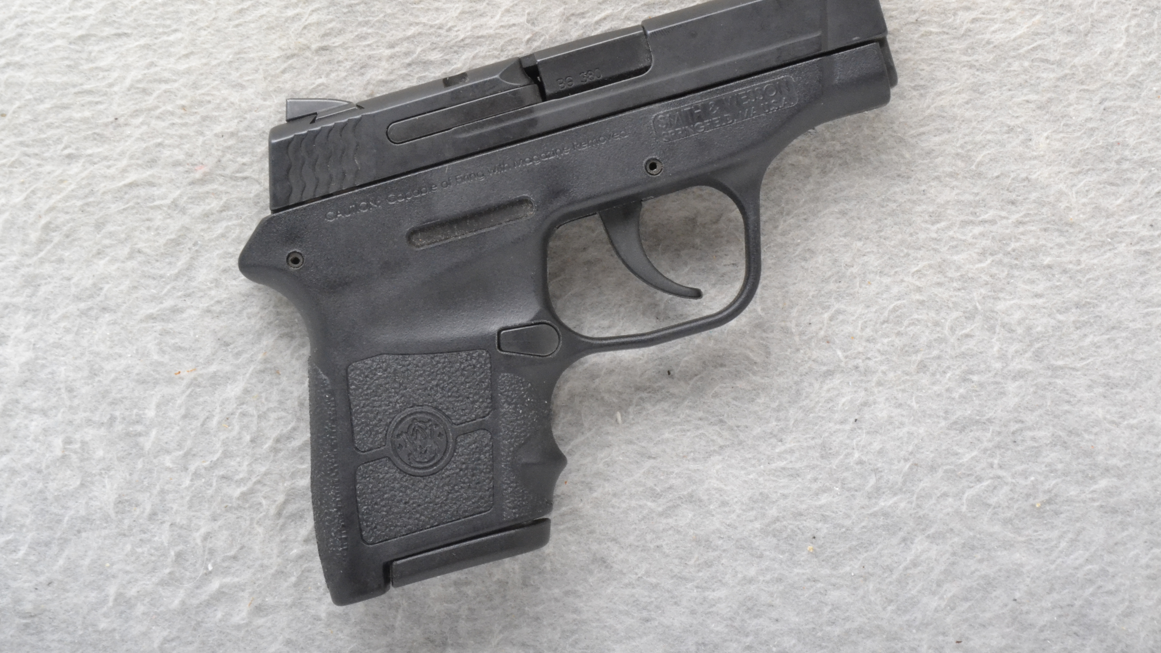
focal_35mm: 79
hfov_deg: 26.9
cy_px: 291
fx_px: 2432
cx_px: 582
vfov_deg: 15.3
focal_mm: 50
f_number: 20
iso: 3200
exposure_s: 1/160
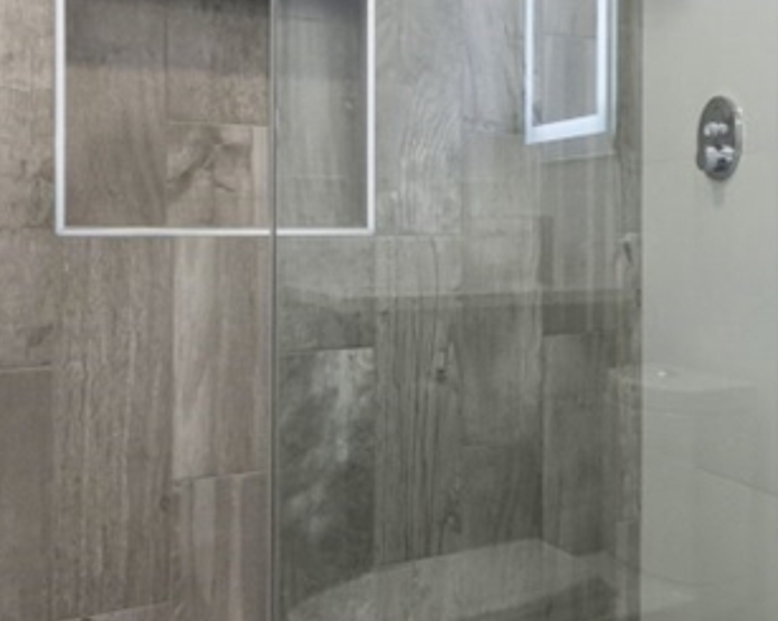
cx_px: 938
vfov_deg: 31.8
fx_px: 1081
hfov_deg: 32.5
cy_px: 217
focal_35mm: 47
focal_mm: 10
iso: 500
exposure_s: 1/80
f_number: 5.6
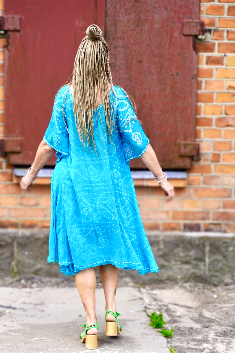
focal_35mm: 60
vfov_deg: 33.4
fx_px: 588
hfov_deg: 22.6
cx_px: 118
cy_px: 176
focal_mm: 40
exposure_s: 1/250
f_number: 5.6
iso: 100
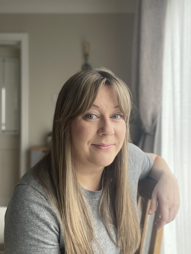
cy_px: 127
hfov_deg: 45.4
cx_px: 98
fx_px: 228
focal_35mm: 31
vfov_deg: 58.4
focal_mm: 2.71
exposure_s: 1/60
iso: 320
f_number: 2.2
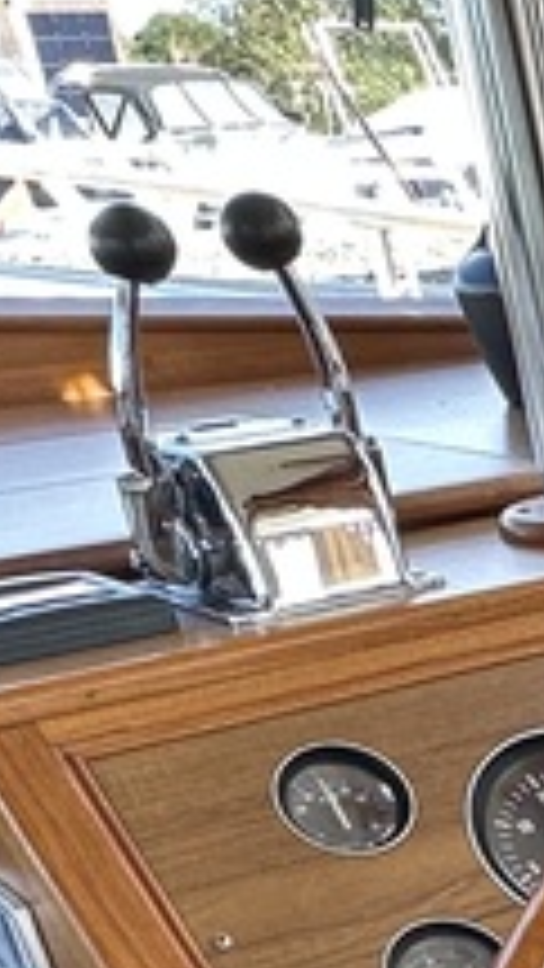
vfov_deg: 22.9
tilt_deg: -26.0
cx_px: 1371
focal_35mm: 85
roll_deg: +2.1
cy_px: 1180
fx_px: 2179
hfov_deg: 11.4
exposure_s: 1/99
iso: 50
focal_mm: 2.22
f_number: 2.2
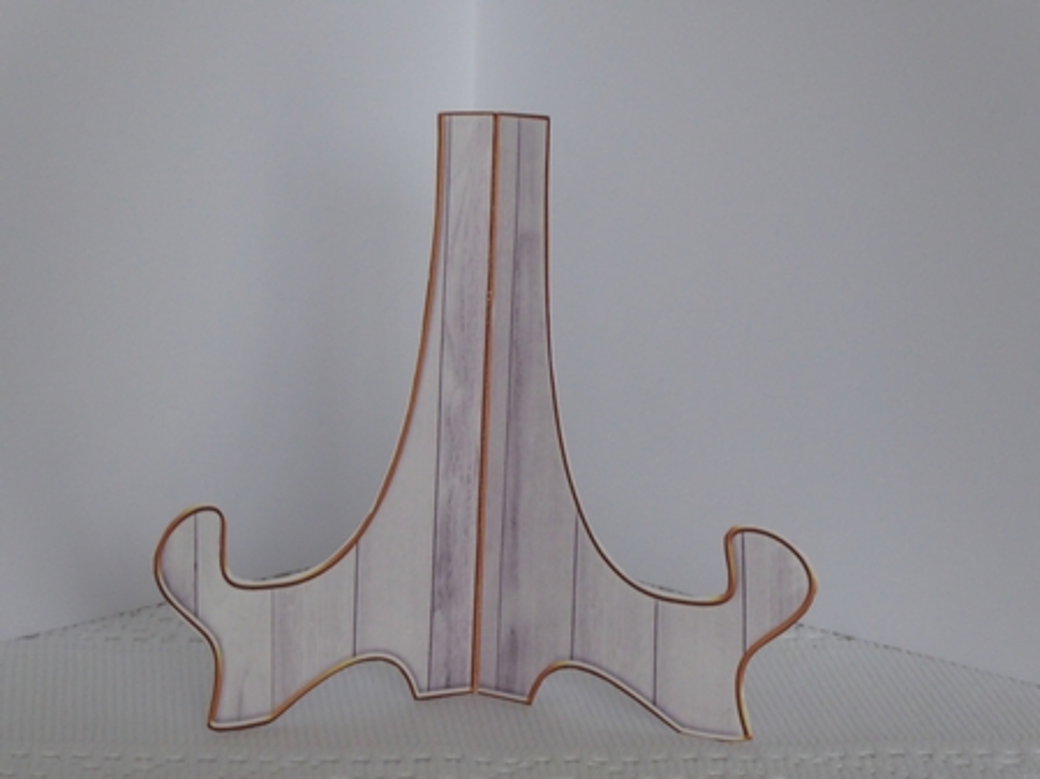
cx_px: 520
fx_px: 5045
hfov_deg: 11.8
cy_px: 390
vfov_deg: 8.8
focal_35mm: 168
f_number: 5.4
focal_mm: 27.1
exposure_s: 1/25
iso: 400
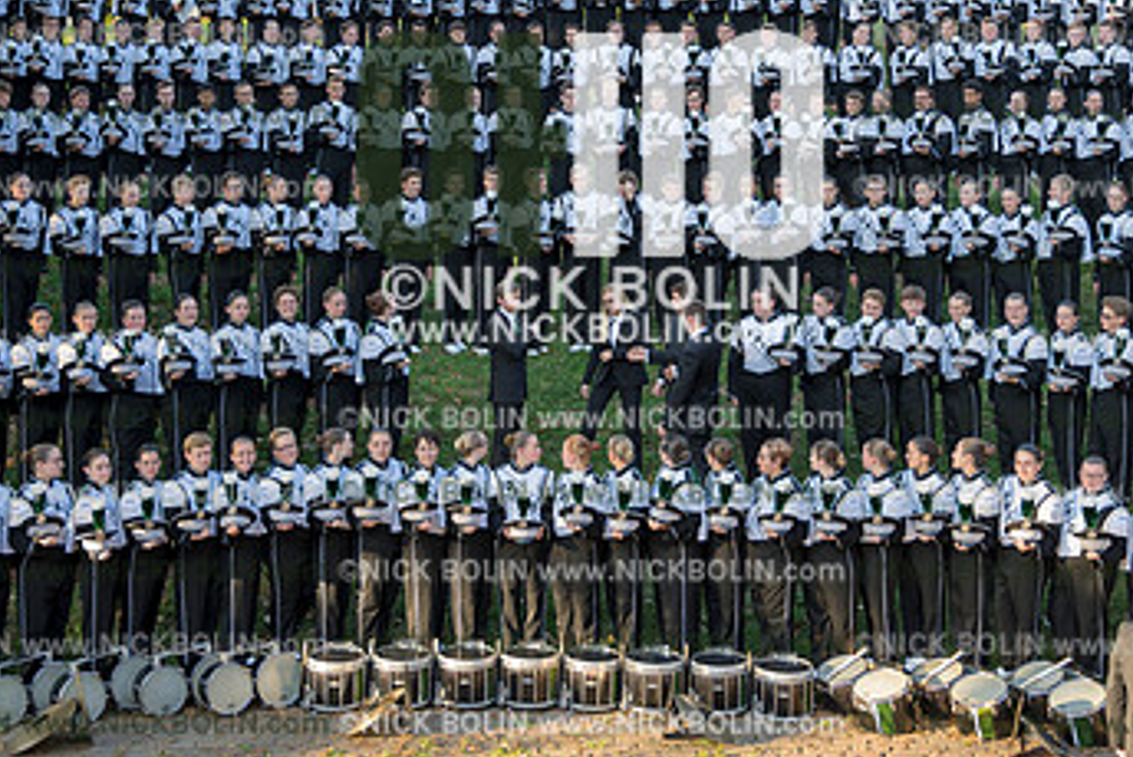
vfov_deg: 22.8
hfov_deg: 33.9
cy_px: 189
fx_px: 1858
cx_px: 590
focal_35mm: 59
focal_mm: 35
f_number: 4
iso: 125
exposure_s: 1/100
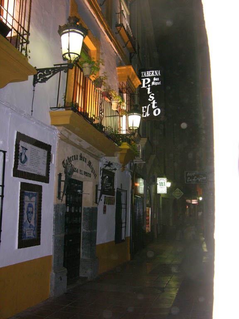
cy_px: 160
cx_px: 120
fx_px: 322
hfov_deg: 40.7
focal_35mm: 35
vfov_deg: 52.6
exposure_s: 1/60.1
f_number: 2.8
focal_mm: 8.9
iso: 200
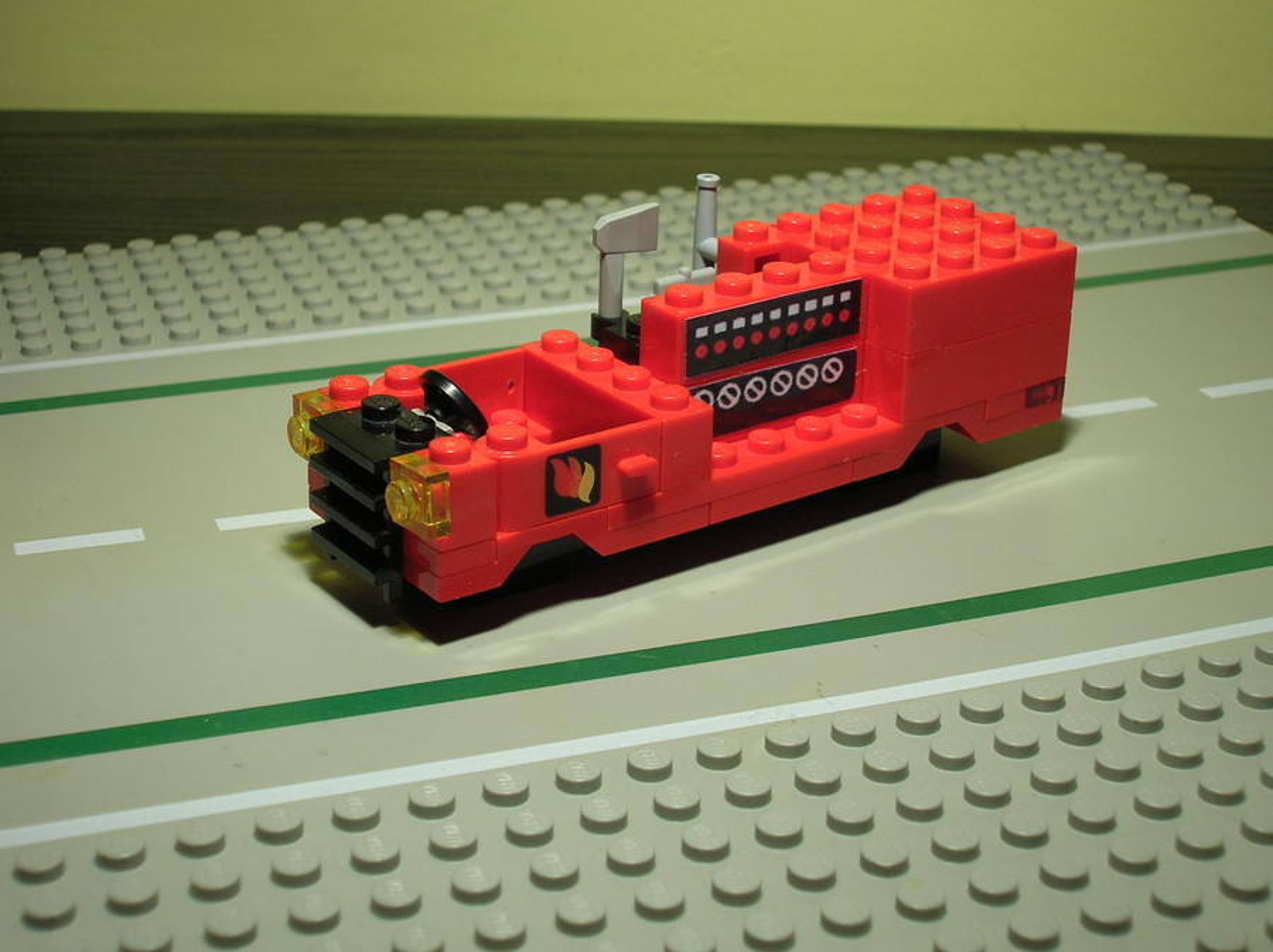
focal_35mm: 58
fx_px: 2131
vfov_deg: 25.2
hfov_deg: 33.3
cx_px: 636
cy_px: 476
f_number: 3.5
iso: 50
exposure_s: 1/18.7
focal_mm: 9.7
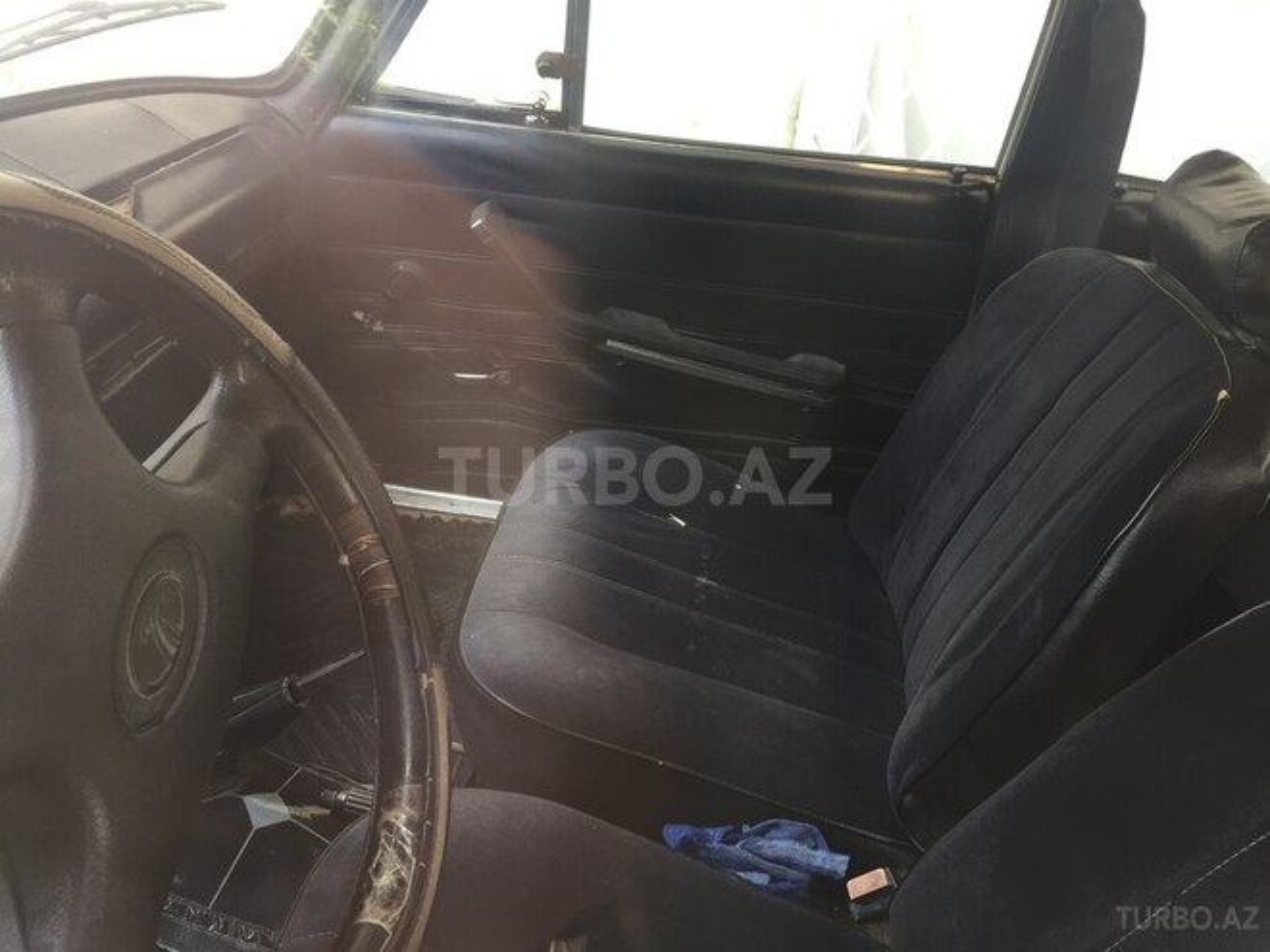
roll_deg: -7.5
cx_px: 635
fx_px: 1064
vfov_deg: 48.2
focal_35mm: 29
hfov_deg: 61.7
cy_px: 476
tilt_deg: -26.6
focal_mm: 4.15
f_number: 2.2
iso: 50
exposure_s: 1/120
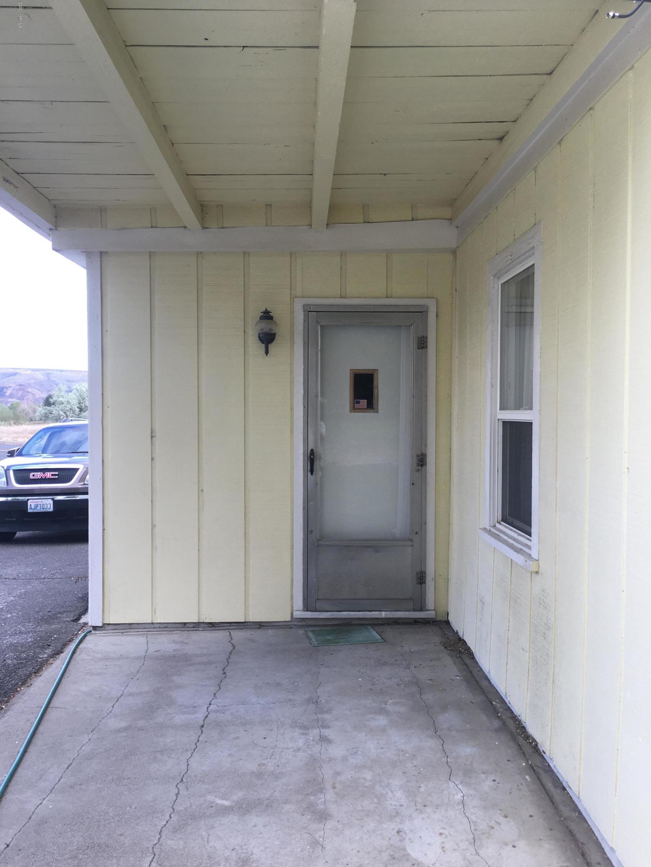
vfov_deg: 61.7
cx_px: 326
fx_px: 727
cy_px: 434
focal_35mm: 29
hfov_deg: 48.2
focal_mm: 4.15
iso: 25
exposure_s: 1/120
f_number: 2.2
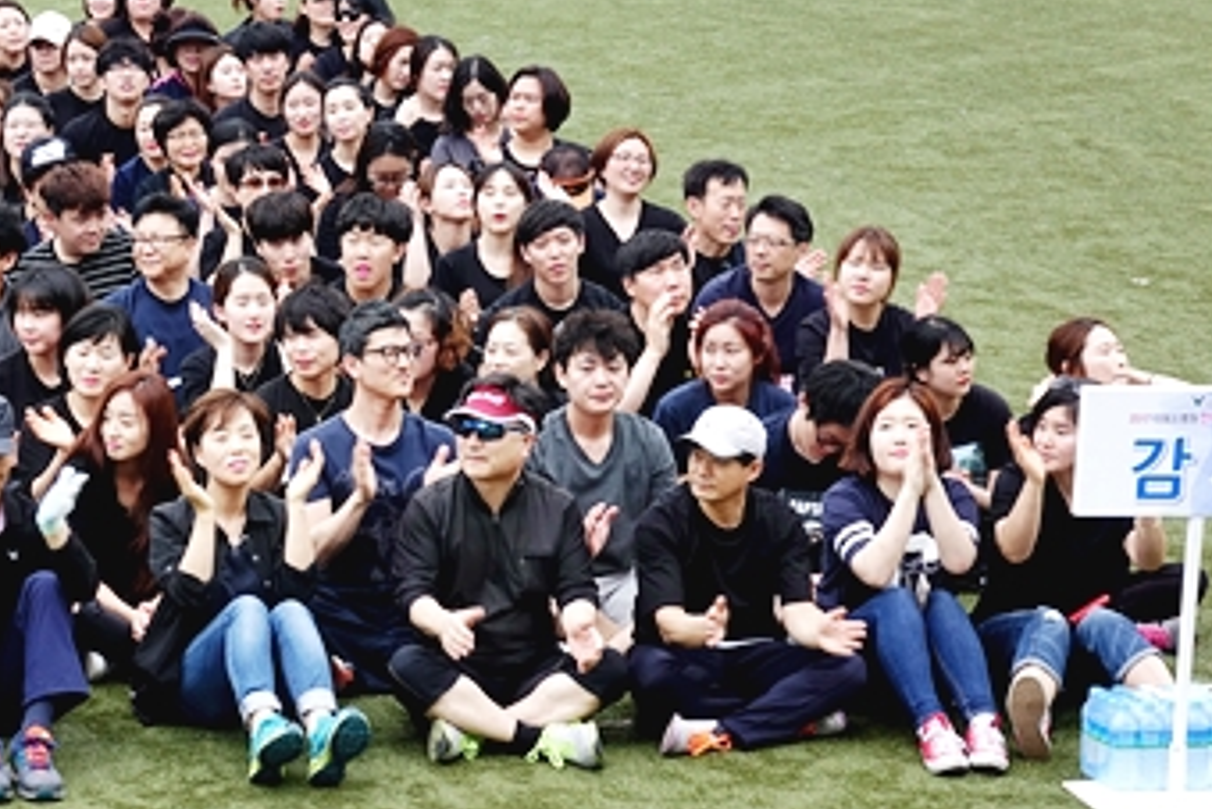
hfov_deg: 14.2
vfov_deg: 9.5
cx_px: 317
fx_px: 4850
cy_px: 248
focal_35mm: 144
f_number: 5.6
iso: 125
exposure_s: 1/125
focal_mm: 25.7
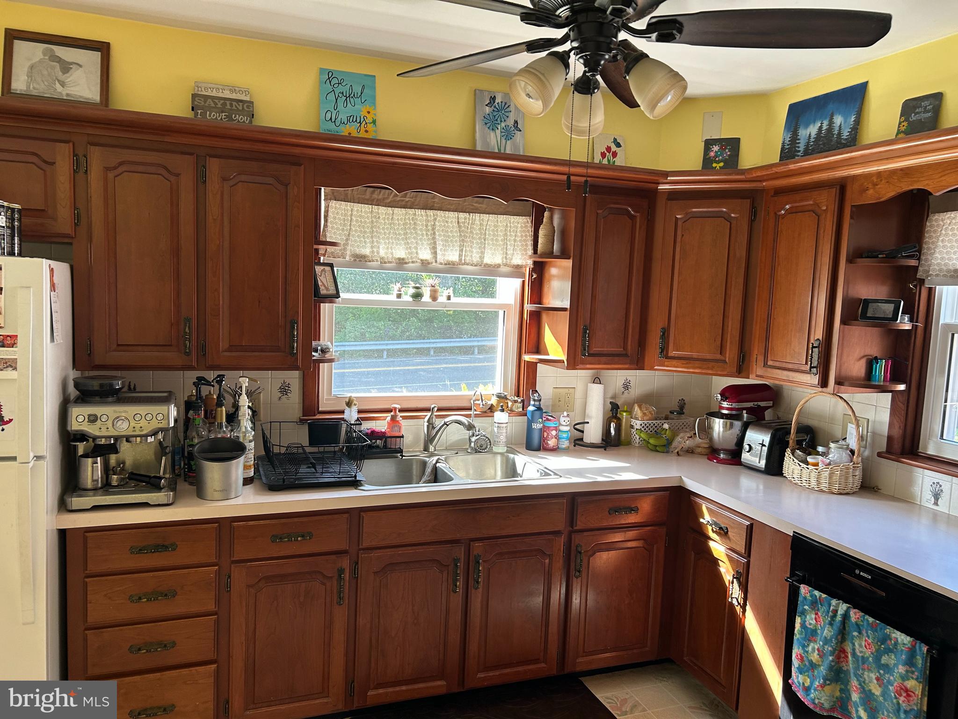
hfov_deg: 67.3
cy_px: 360
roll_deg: -2.0
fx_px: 720
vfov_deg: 53.1
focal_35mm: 26
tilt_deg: -5.1
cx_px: 479
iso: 80
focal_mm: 5.7
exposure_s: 1/120
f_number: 1.5
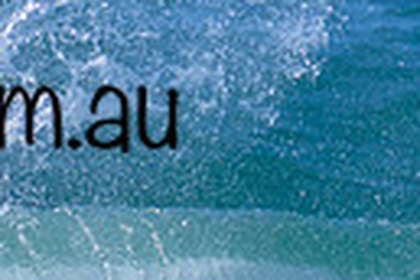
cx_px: -20
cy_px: 166
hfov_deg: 0.5
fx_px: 48565
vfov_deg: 0.3
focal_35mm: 4163
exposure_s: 1/2000
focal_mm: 800
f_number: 11
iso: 720
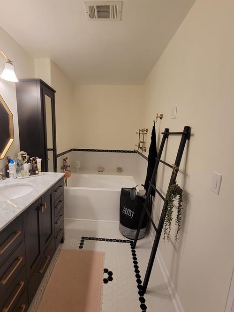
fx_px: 135
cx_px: 103
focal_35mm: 15
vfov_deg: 98.2
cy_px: 157
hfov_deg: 81.4
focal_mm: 2.2
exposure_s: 1/59
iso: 125
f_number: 2.2
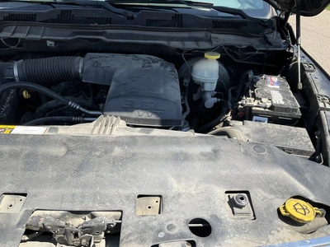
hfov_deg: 61.7
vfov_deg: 48.2
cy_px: 124
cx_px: 165
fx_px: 276
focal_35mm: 29
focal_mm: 3
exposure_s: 1/978
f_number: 1.8
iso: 25
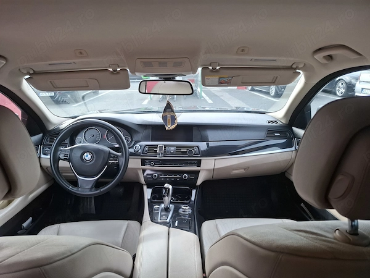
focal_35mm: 23
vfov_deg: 58.9
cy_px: 139
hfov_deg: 73.9
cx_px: 185
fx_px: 246
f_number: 1.8
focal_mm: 5.54
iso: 50
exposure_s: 1/222
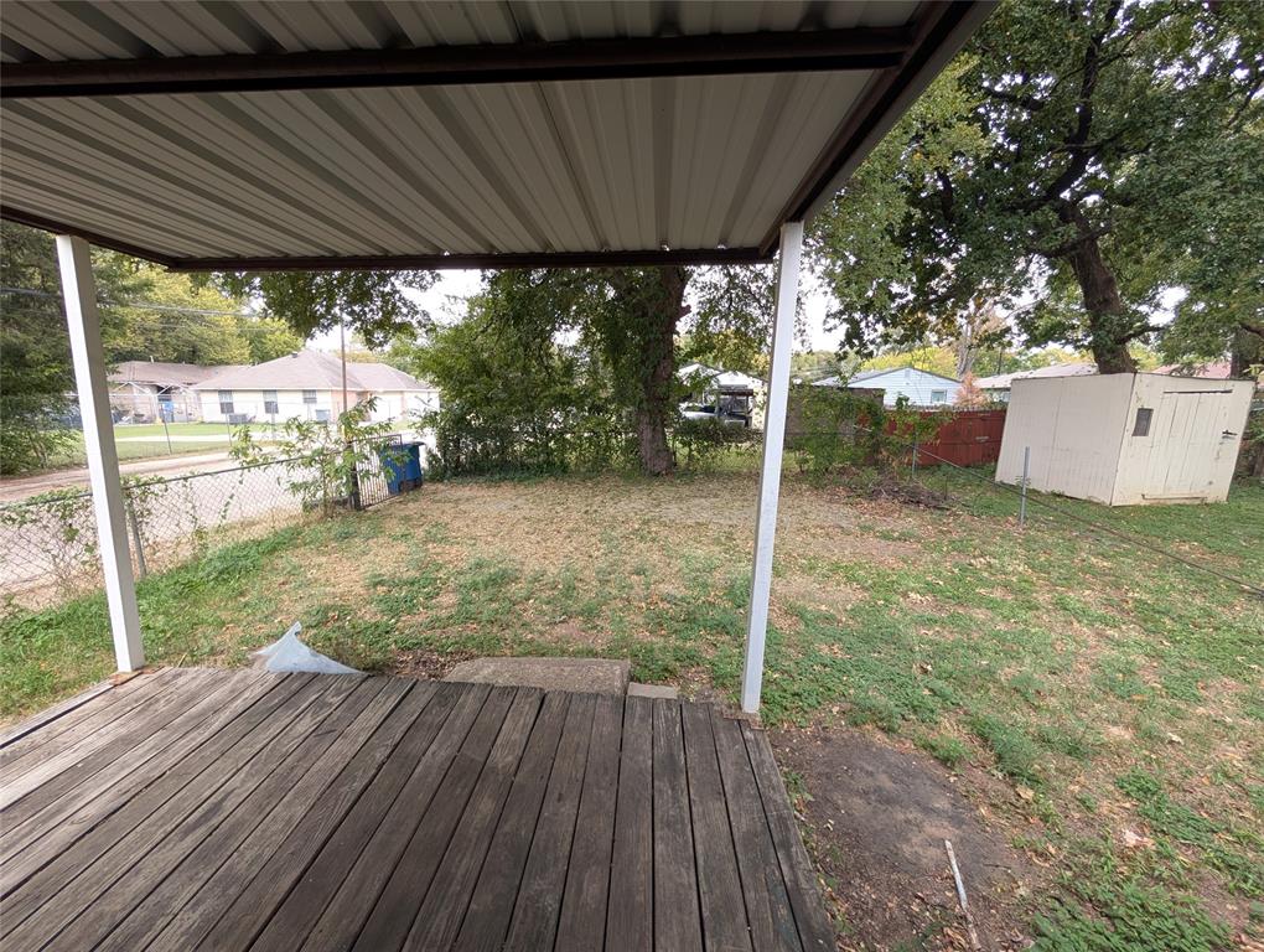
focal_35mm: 12
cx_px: 632
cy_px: 476
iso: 48
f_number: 1.7
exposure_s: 1/164
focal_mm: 2.02
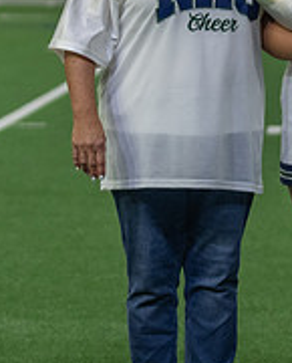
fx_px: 2786
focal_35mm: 259
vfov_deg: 7.4
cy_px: 77
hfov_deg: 6.0
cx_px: 379
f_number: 2.8
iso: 1000
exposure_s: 1/320
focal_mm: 70
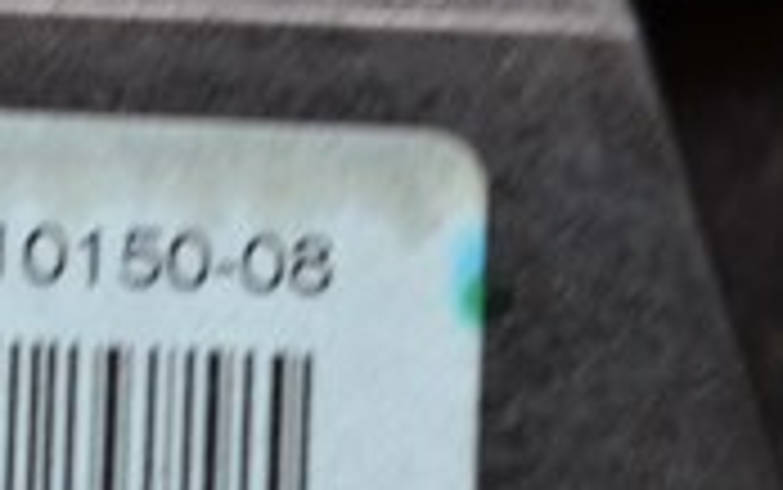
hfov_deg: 6.7
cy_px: 423
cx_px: -450
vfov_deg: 4.3
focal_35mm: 309
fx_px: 6595
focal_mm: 55
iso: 560
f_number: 5.6
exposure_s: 1/60
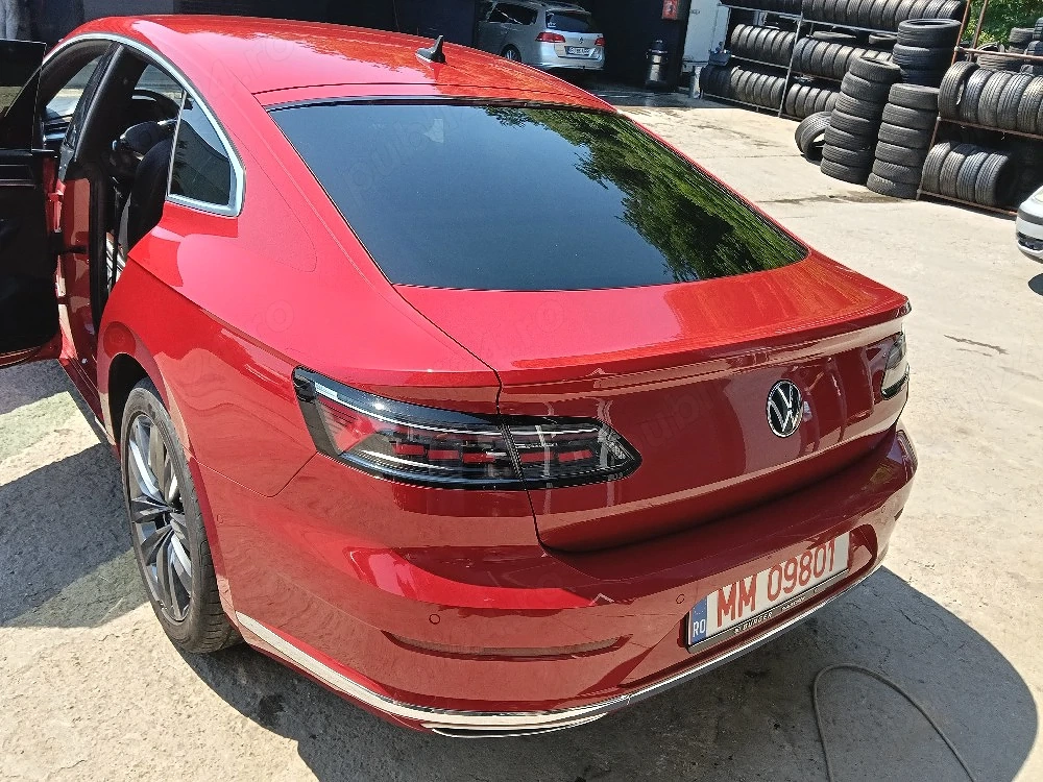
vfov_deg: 51.4
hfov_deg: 65.3
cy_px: 391
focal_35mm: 27
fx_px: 814
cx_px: 522
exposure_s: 1/333
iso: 50
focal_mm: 3.98
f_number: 1.8
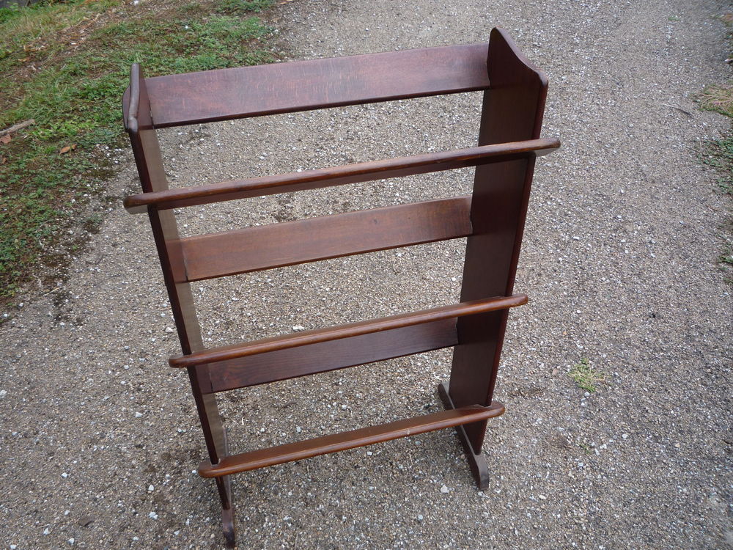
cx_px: 366
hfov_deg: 60.0
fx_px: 635
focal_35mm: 30
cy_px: 275
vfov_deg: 46.8
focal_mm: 5.2
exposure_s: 1/100
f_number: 3.5
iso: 100
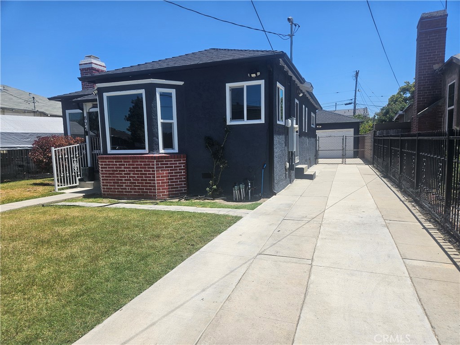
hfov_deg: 73.9
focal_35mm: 23
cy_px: 172
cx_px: 230
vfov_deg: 58.9
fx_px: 306
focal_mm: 5.4
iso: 25
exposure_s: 1/2234
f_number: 1.8
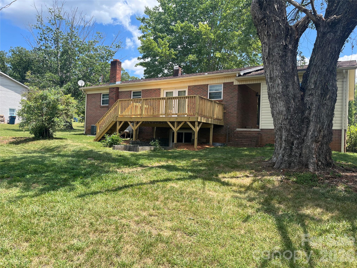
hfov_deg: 67.3
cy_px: 134
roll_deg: -2.4
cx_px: 178
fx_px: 268
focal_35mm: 26
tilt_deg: +2.0
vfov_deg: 53.1
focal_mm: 5.1
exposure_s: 1/1422
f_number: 1.6
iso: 50
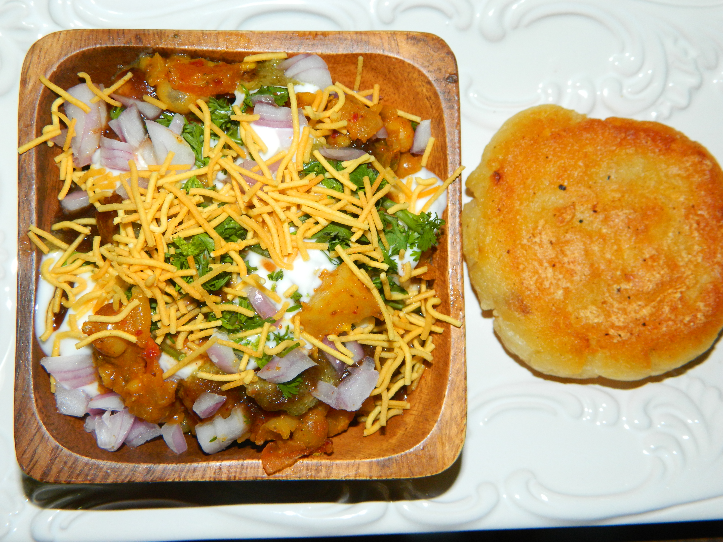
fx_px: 982
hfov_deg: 40.4
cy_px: 271
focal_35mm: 47
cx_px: 362
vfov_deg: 30.9
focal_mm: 8.4
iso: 200
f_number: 3.6
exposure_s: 1/50
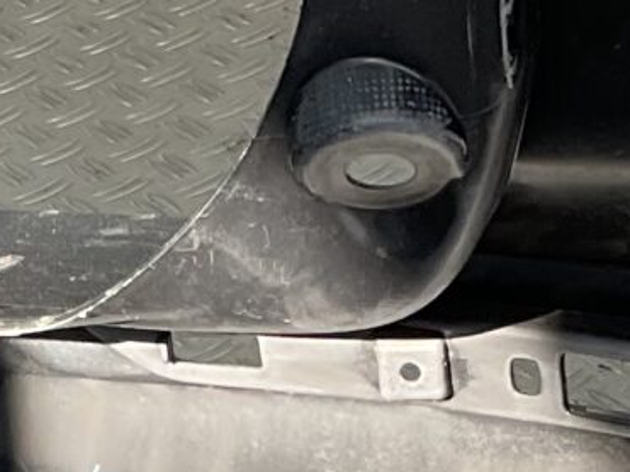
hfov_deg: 9.9
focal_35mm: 200
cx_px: 365
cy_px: 652
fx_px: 3639
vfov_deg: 7.3
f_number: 1.8
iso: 16
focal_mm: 3
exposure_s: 1/192
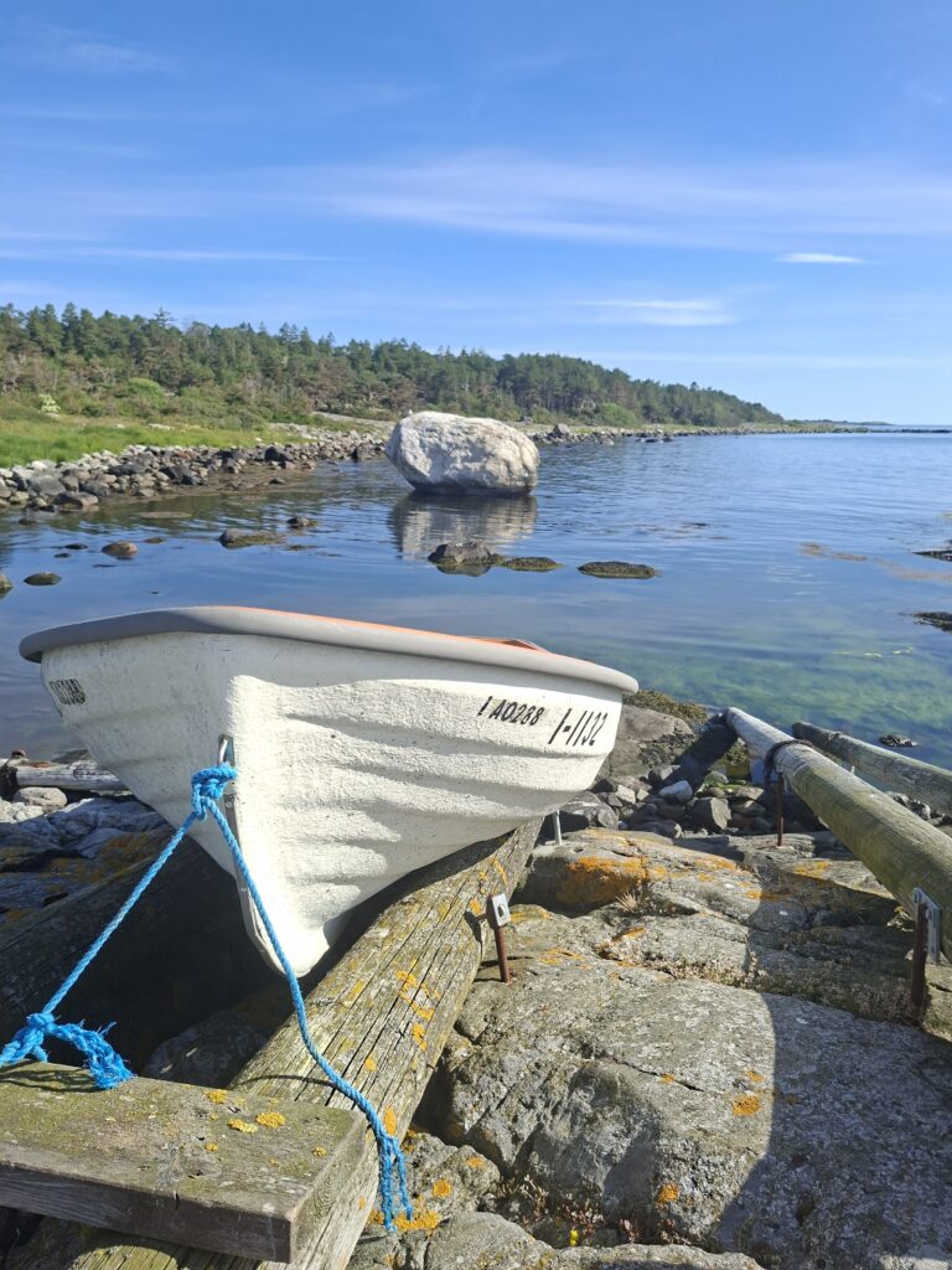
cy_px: 635
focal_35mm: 23
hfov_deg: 58.9
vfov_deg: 73.9
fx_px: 843
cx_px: 476
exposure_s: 1/1164
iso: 50
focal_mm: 5.54
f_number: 1.8
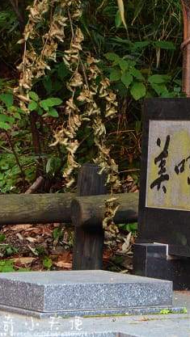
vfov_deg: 12.9
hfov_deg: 7.2
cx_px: 211
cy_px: 168
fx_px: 1494
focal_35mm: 167
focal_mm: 70
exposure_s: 1/8
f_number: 5.3
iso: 1600
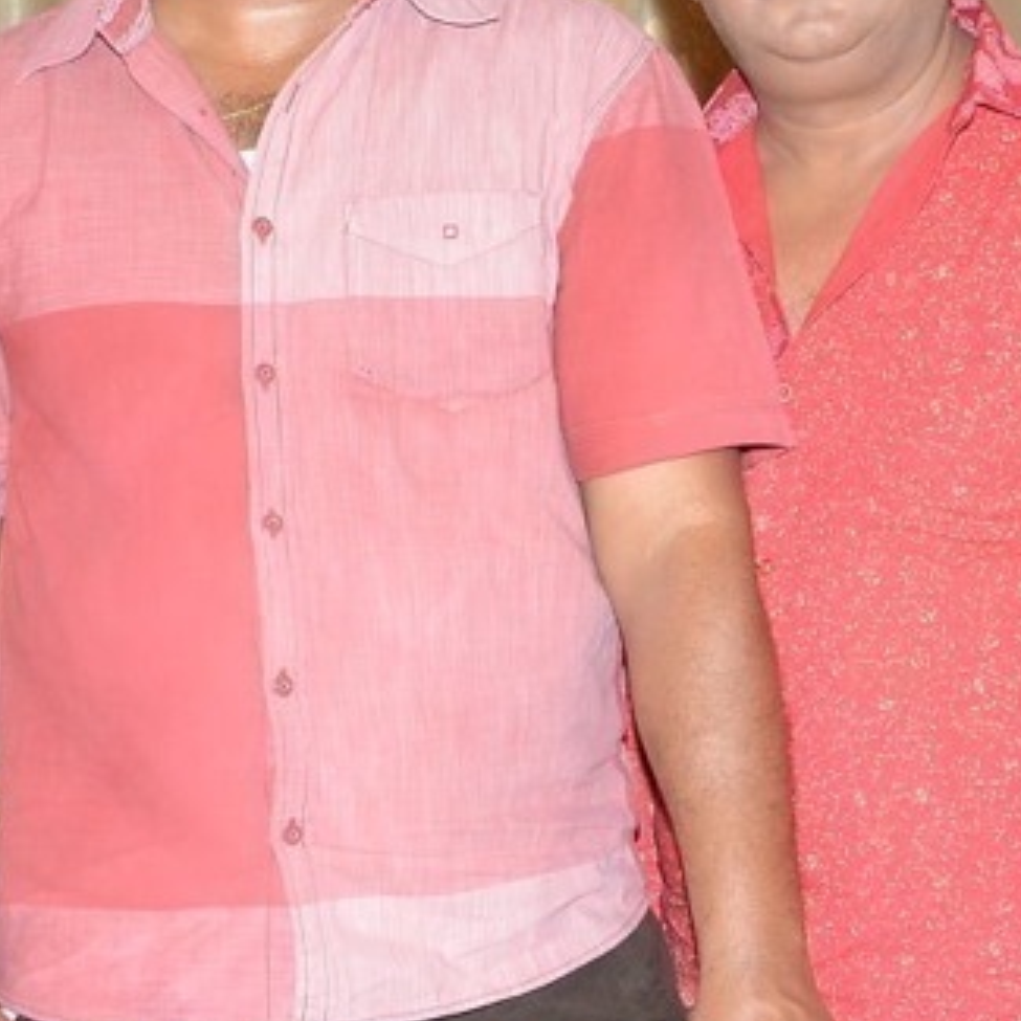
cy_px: 357
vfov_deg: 12.4
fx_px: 4705
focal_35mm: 141
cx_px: 616
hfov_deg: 12.4
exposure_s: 1/125
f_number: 5.6
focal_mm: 30
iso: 500
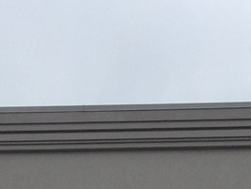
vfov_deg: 7.8
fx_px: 1283
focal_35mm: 177
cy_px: 458
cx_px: 76
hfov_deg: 11.2
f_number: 2.4
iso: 50
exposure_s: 1/1085
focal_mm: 4.12
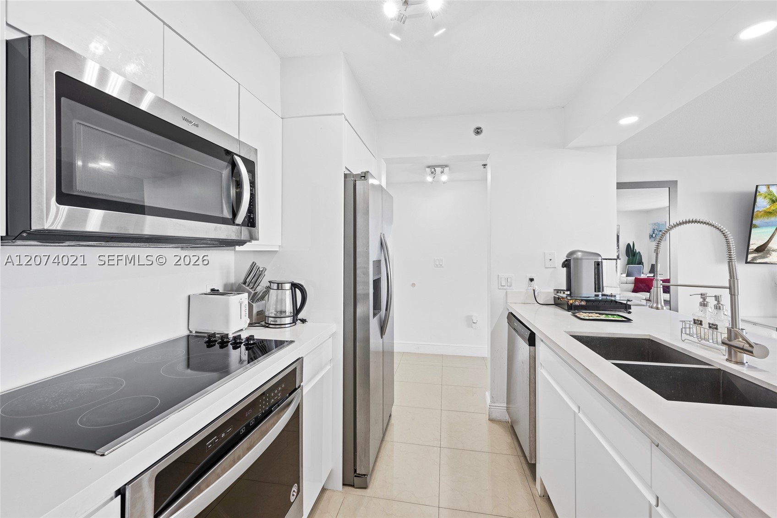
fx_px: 302
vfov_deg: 81.2
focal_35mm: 14
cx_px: 388
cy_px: 259
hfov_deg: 104.3
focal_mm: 14
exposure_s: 1/2.5
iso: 64
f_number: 8
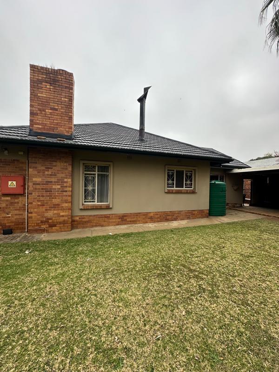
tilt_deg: +1.5
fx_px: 150
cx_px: 140
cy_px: 186
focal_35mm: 14
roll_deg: -2.5
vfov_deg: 102.1
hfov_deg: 85.7
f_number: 2.2
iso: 40
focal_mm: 2.22
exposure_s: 1/344
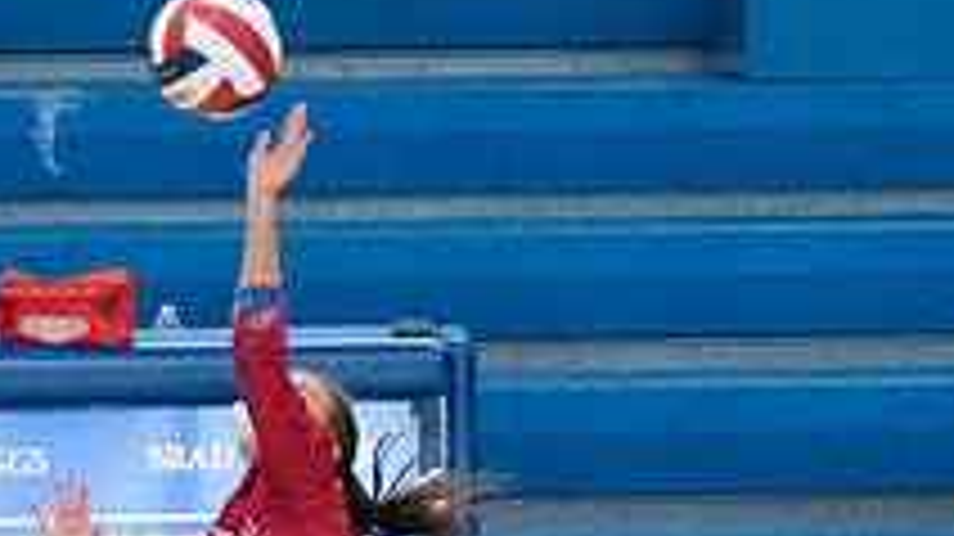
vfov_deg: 3.0
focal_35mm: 408
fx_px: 10316
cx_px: 368
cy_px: 533
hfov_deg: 5.3
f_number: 2.8
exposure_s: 1/1250
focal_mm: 70
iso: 3200
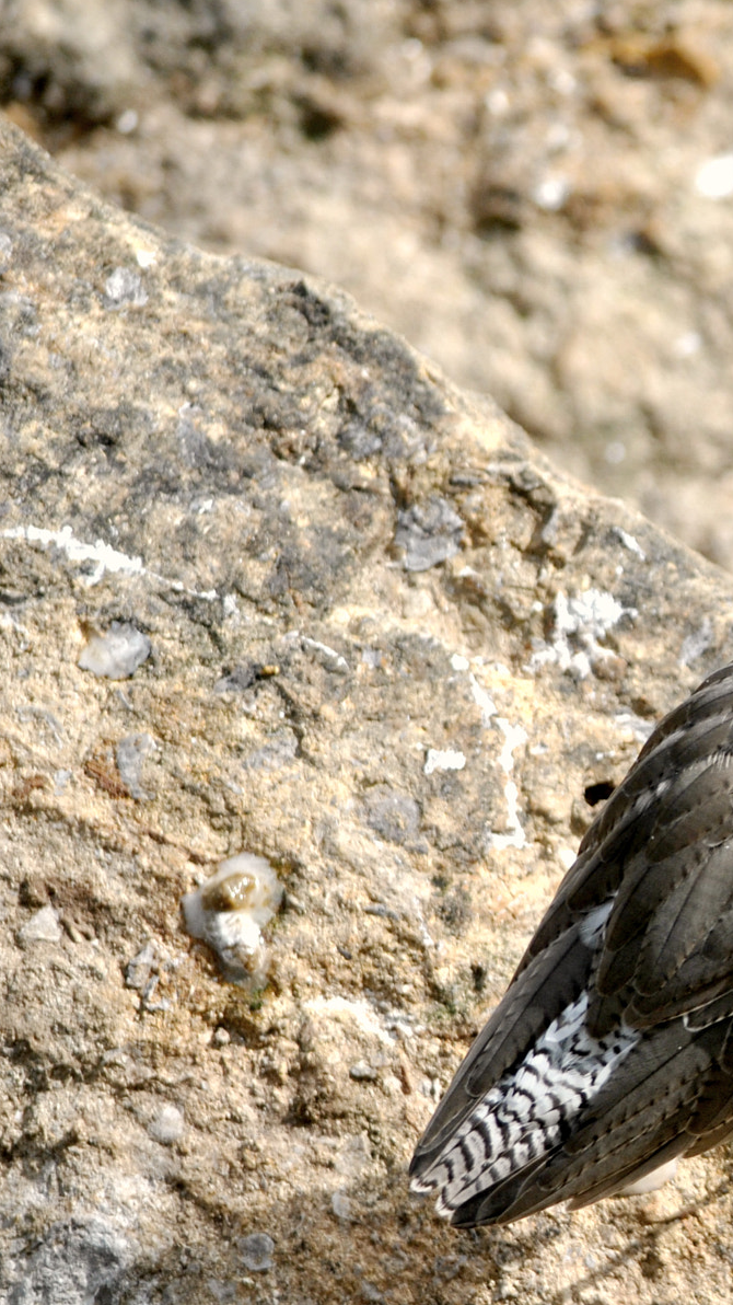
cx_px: 1070
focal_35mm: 284
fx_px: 9815
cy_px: 691
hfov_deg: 4.3
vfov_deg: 7.6
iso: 200
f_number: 5
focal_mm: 105
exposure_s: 1/400
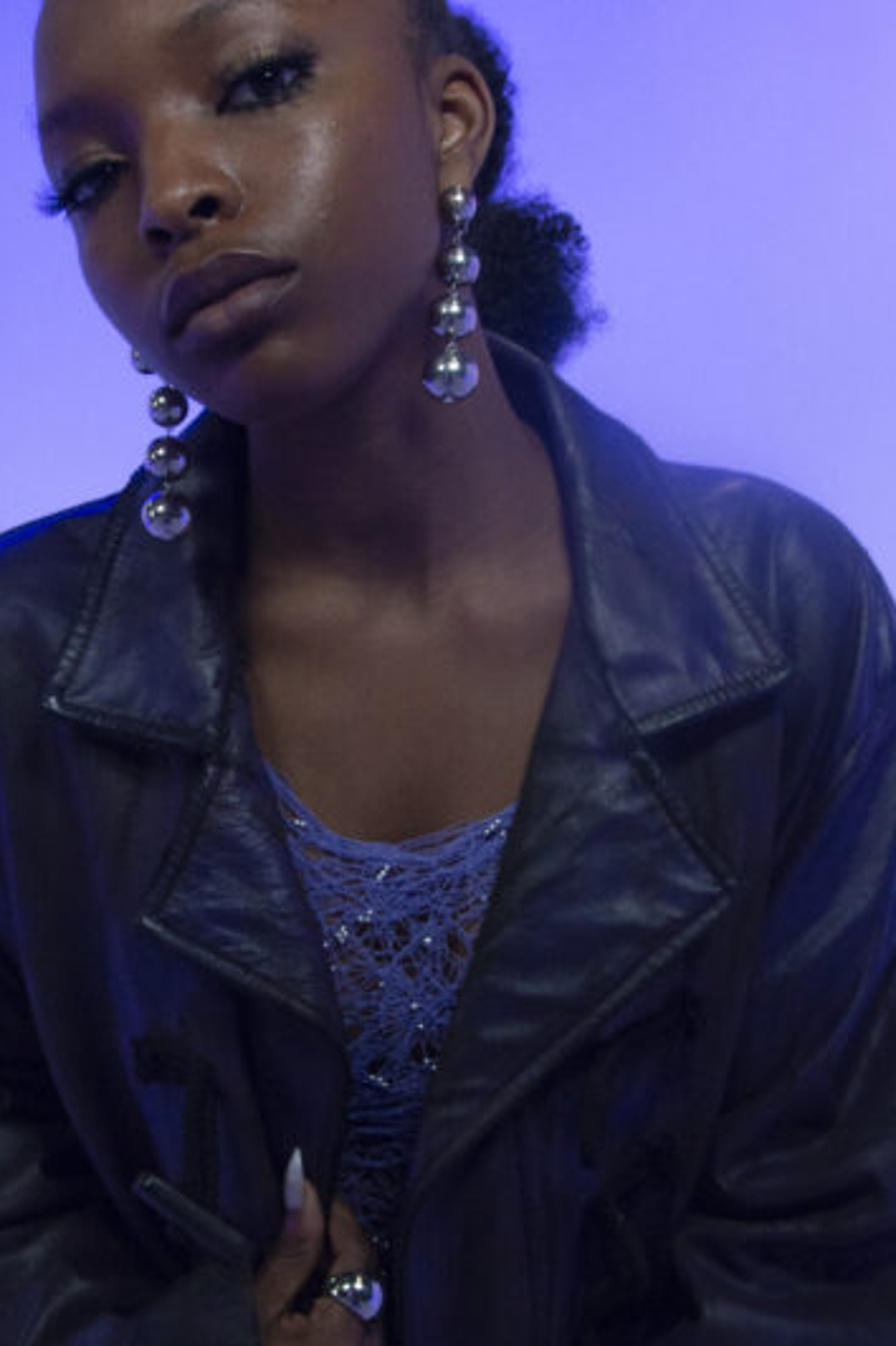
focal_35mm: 75
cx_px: 292
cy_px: 789
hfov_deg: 18.1
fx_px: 2803
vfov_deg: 27.0
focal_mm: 26
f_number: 6.3
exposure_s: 1/160
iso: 800
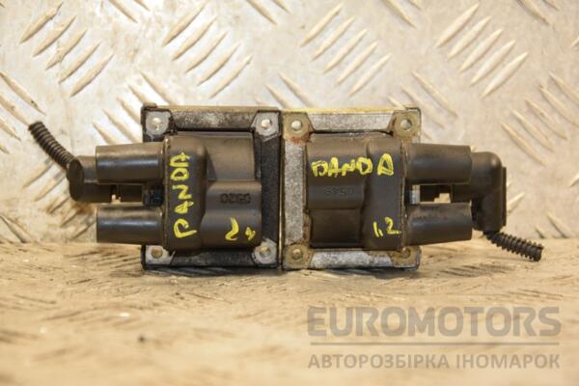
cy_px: 193
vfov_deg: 13.0
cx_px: 290
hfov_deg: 19.5
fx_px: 1689
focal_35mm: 105
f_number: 5.3
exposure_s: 1/125
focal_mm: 70
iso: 800
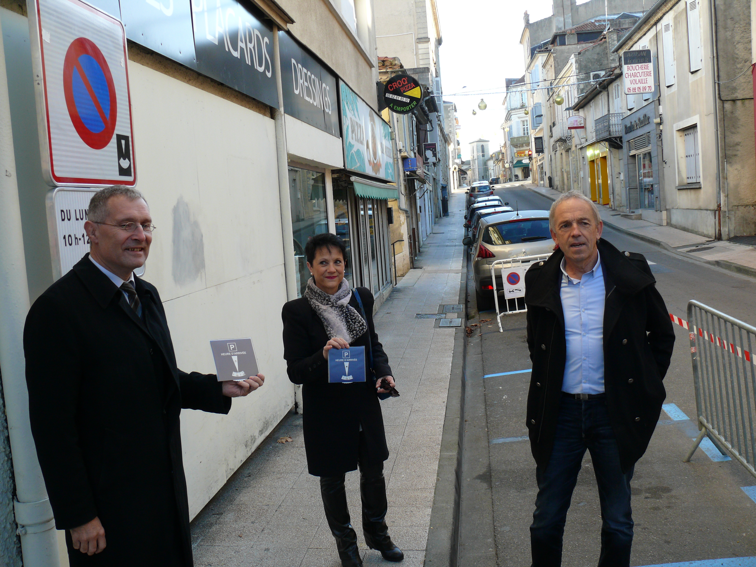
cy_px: 284
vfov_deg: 40.7
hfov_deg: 52.6
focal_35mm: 35
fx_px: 764
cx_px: 378
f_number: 3.6
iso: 100
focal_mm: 7.4
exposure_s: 1/100
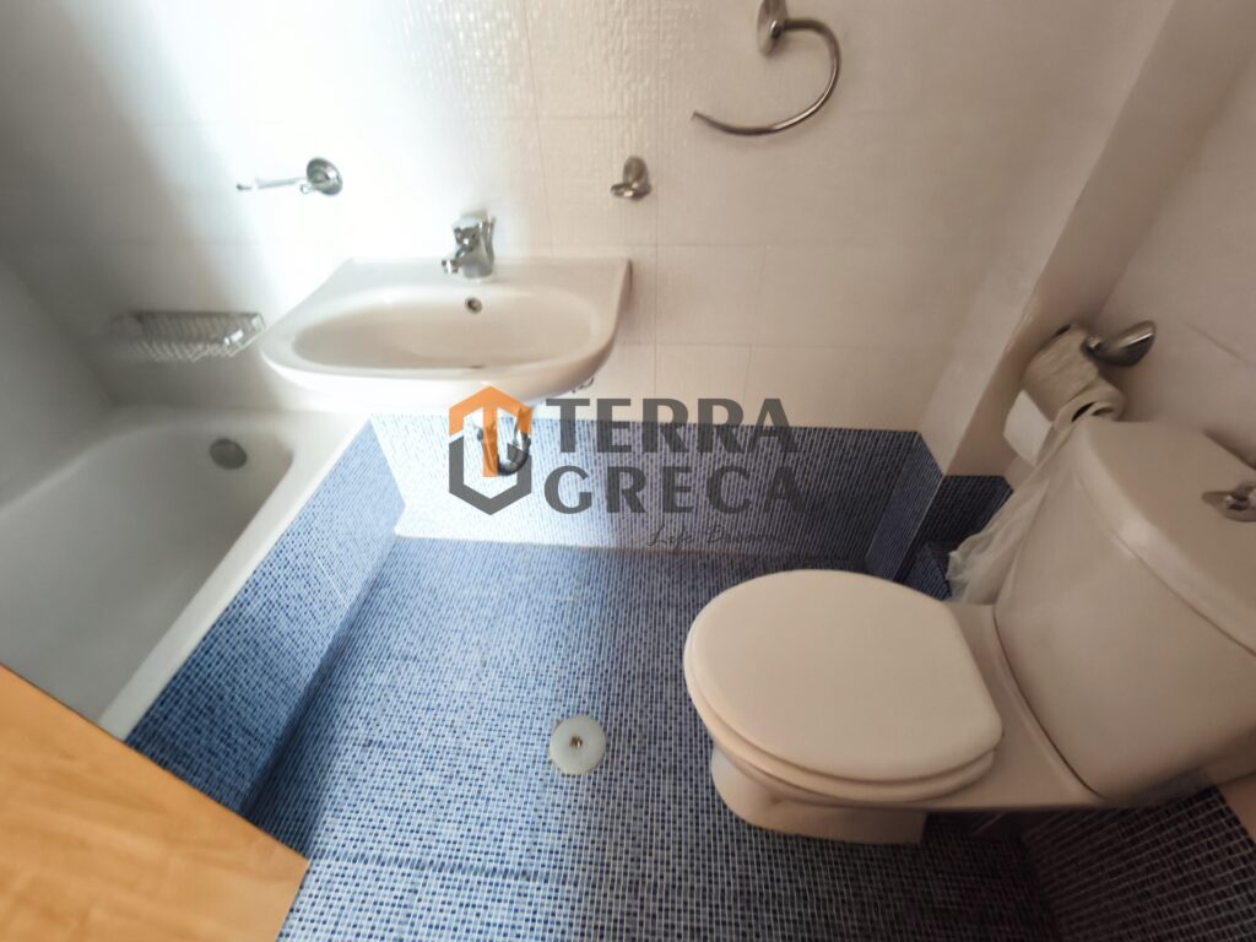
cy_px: 471
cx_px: 628
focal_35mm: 15
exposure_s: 1/16.7
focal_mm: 1.91
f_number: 2.2
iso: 1600
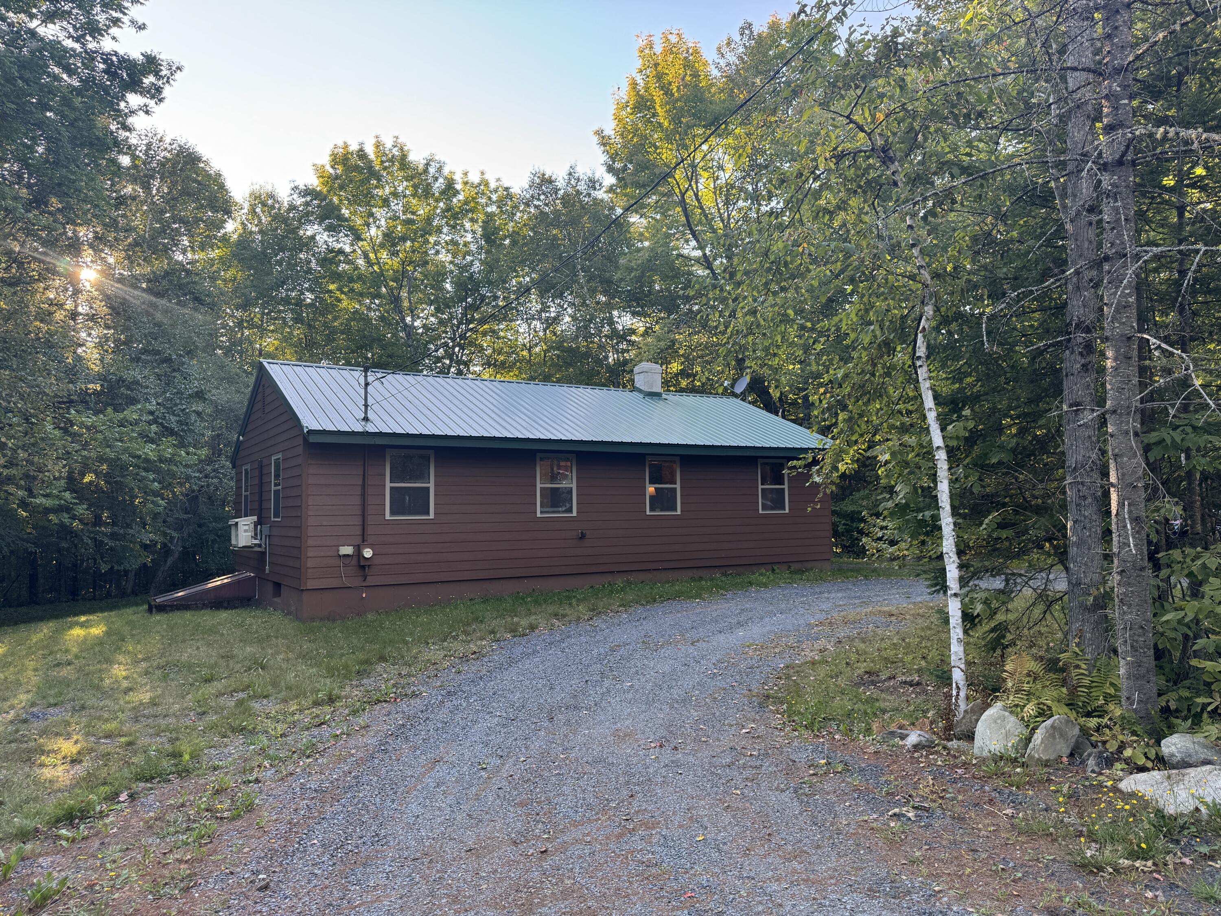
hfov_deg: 71.6
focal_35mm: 24
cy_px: 458
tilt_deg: +2.5
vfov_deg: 56.8
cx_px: 610
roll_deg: +0.1
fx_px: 847
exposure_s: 1/142
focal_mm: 6.76
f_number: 1.78
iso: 64
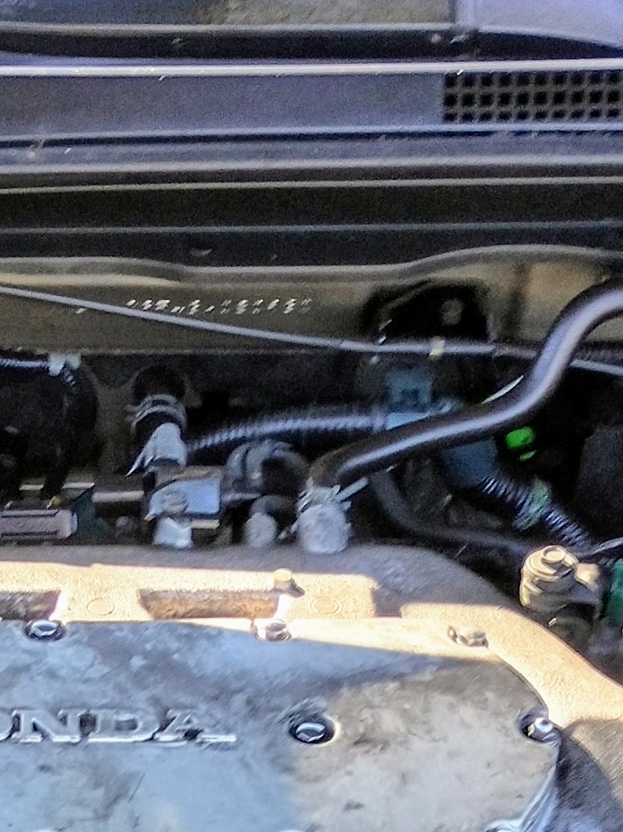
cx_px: -19
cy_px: 1116
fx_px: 2449
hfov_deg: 14.2
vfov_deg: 17.9
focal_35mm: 102
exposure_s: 1/60
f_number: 1.8
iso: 142
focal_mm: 4.27
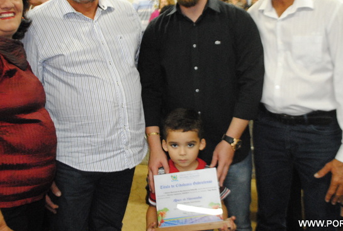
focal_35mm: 44
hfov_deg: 44.4
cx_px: 171
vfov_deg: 30.3
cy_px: 70
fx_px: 420
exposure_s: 1/40
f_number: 4
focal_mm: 20
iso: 1600
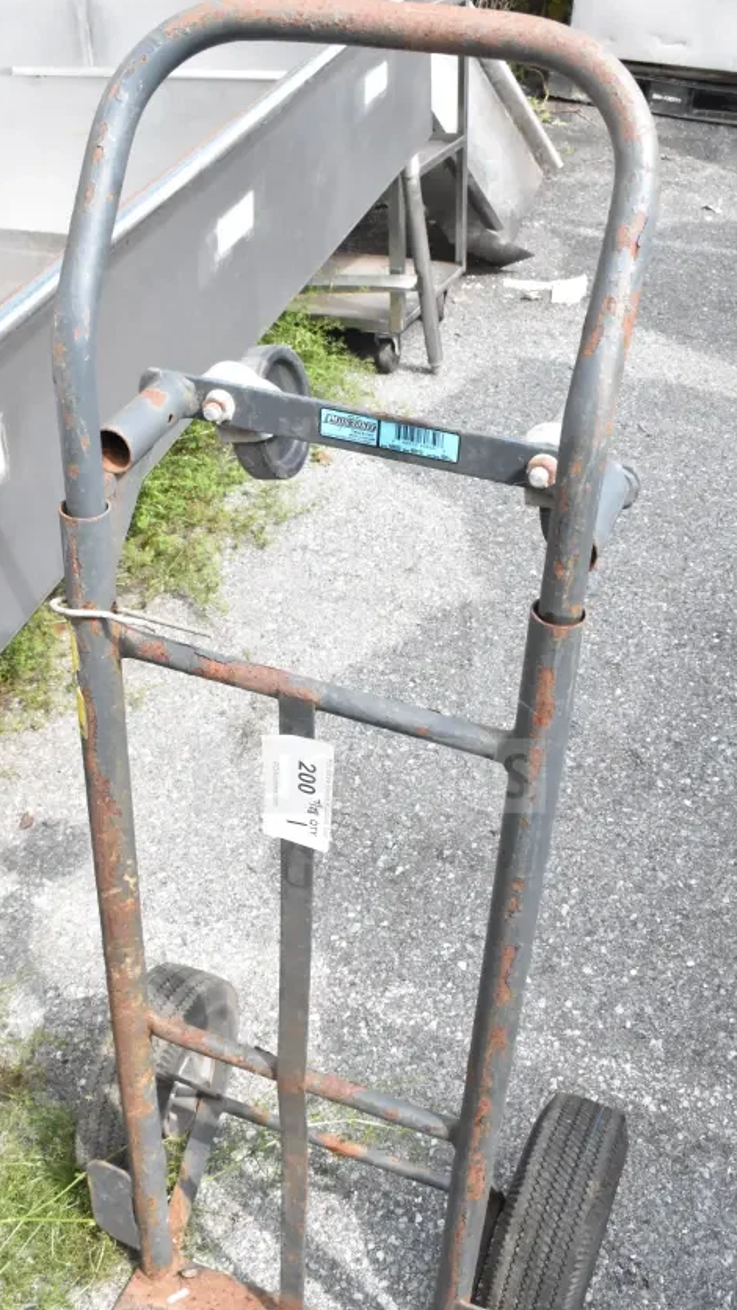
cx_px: 368
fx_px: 1375
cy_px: 689
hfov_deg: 30.0
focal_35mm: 40
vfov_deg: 50.9
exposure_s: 1/1000
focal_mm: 23
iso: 6400
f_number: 13
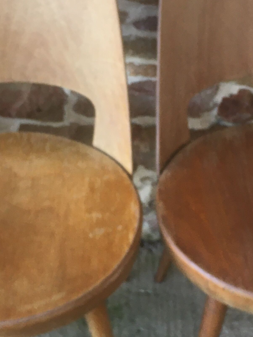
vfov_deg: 26.7
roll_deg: +1.5
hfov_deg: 20.2
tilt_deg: -42.1
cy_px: 192
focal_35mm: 73
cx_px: 143
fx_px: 712
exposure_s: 1/33
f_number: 2.2
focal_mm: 4.15
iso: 40
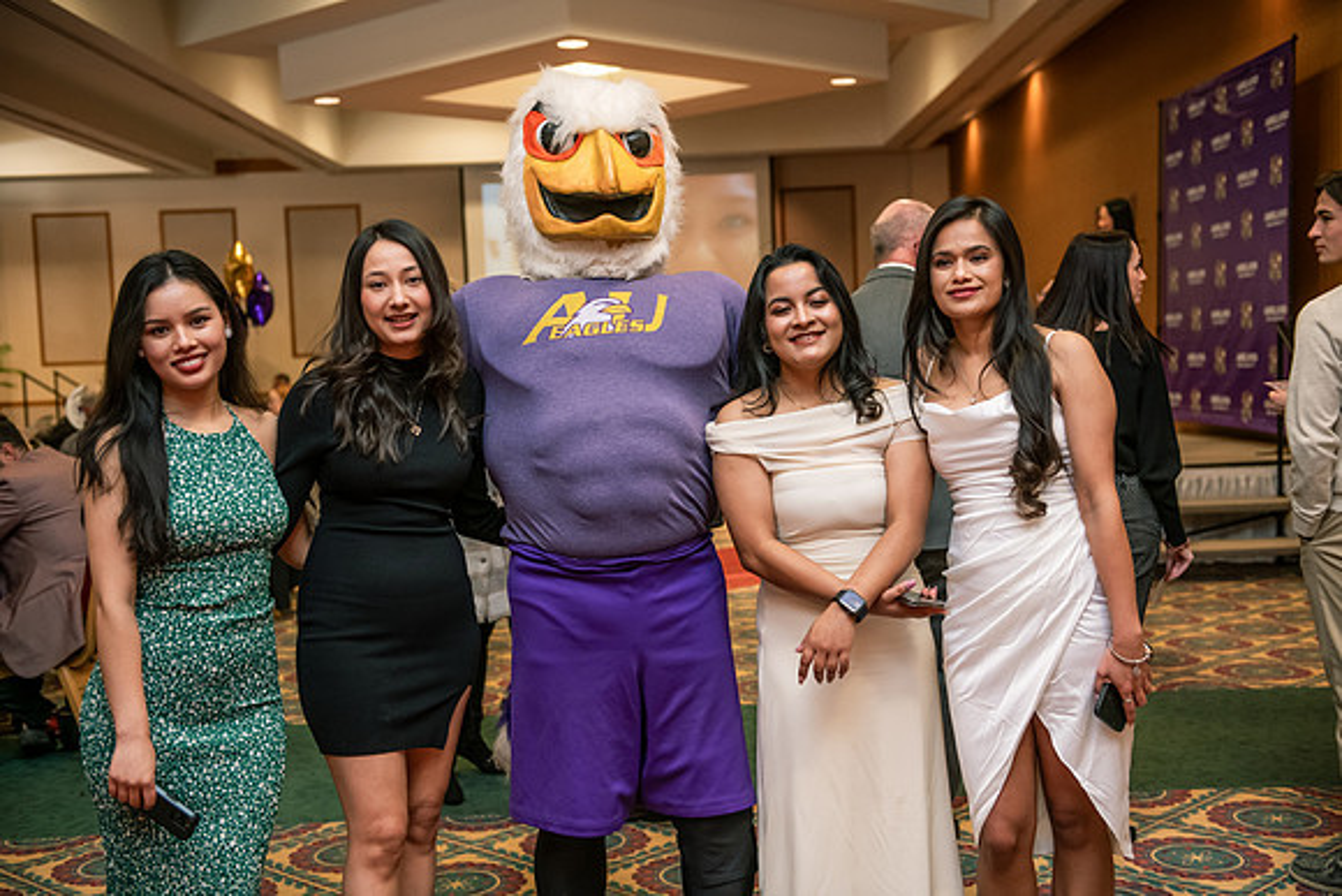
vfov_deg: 29.9
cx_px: 671
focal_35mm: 45
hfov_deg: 43.6
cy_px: 448
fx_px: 1678
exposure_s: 1/160
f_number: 3.2
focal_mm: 45
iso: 1600
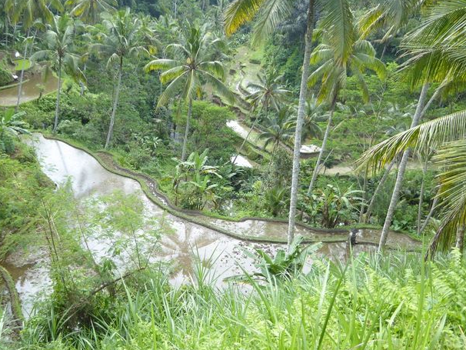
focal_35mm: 33
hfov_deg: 54.4
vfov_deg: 42.9
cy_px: 190
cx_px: 162
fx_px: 444
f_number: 3.3
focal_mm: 4.3
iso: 80
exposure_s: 1/100
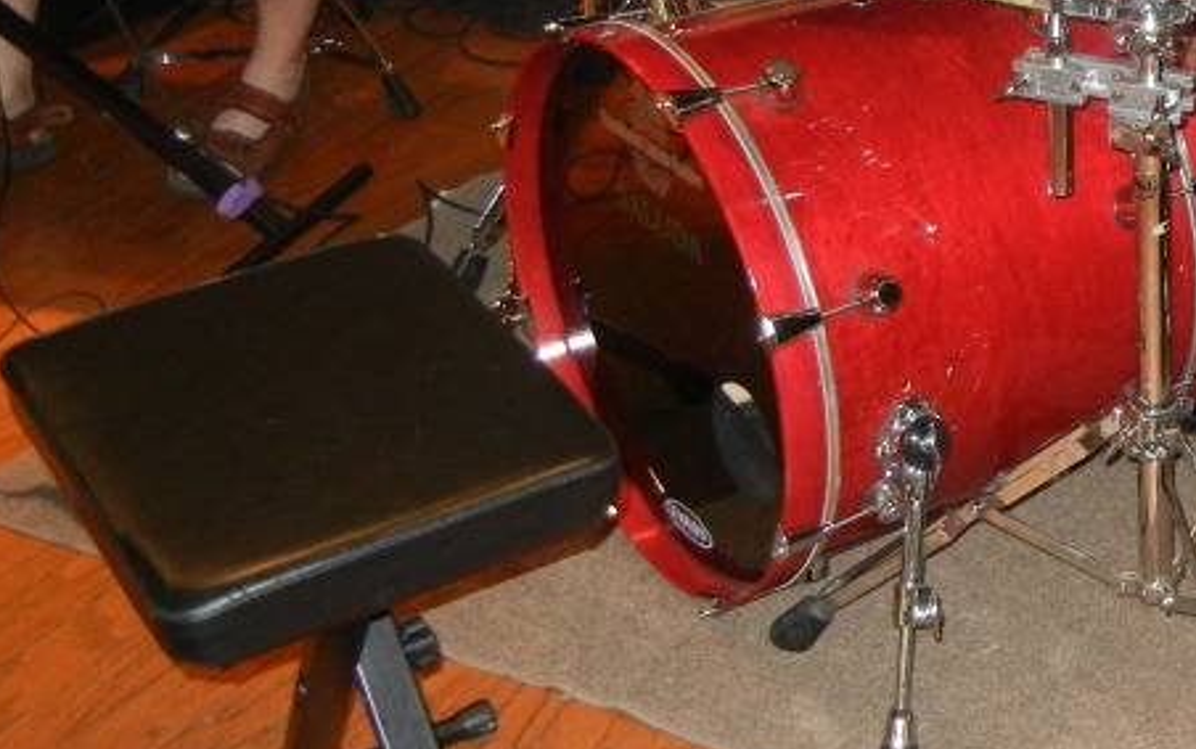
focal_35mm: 72
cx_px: 1326
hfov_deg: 26.3
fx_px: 2348
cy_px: 138
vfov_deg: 17.9
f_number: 3.5
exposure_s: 1/30
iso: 458
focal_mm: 5.4
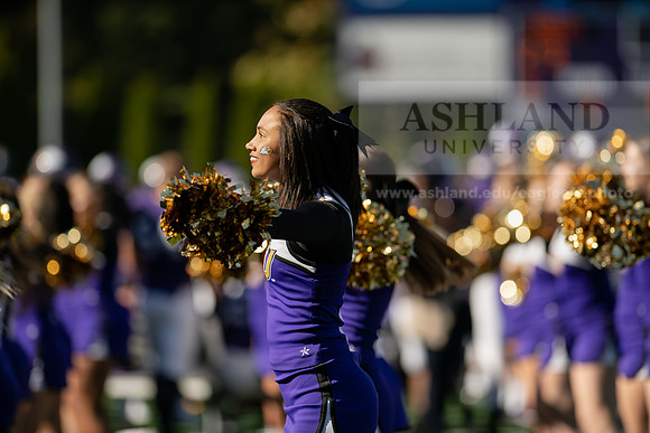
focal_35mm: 300
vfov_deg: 4.6
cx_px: 325
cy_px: 216
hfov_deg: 6.9
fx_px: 5418
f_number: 3.2
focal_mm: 300
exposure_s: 1/2500
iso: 160
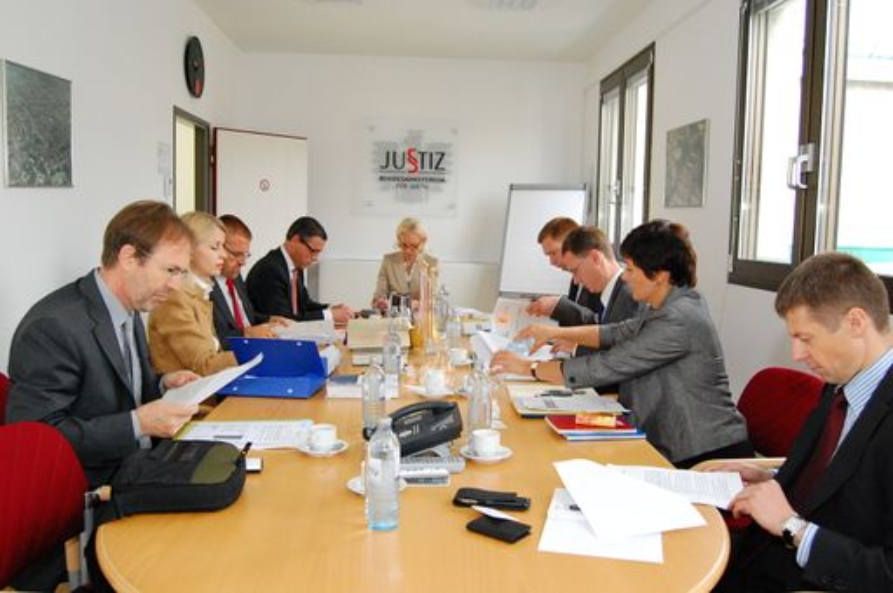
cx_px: 446
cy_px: 296
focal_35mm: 30
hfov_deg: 62.0
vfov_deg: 43.5
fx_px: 743
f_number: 7.1
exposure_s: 1/100
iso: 1600
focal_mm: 20
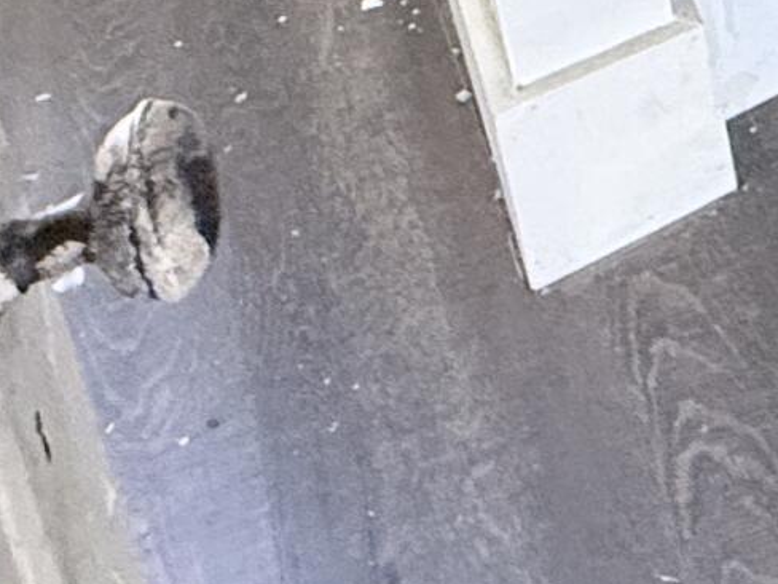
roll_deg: +4.2
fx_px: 1933
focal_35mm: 86
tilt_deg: -13.3
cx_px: 1486
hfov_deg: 17.4
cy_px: -945
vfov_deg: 12.3
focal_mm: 2.22
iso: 500
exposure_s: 1/60
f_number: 2.2
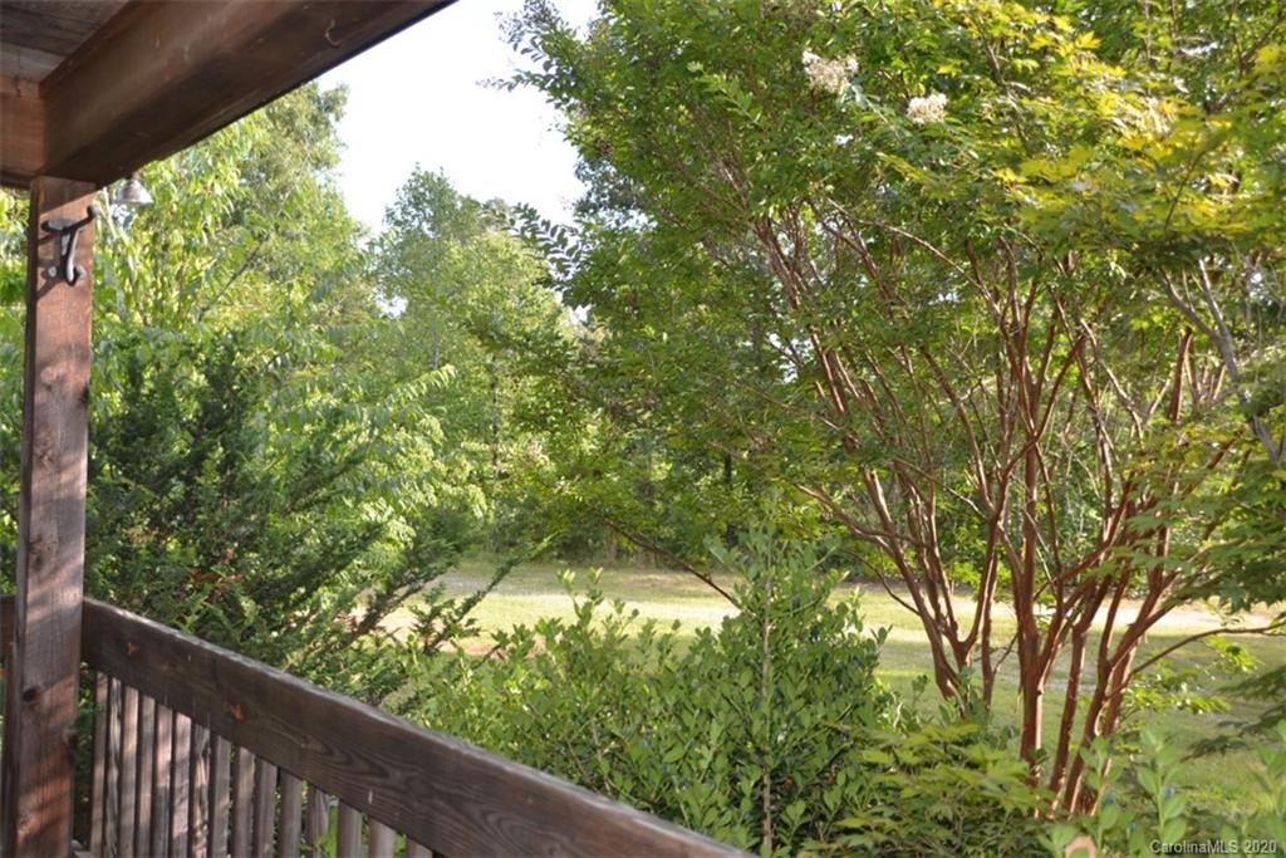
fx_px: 1358
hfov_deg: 50.7
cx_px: 643
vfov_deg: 35.1
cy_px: 429
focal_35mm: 38
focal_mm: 38
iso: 160
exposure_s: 1/200
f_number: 4
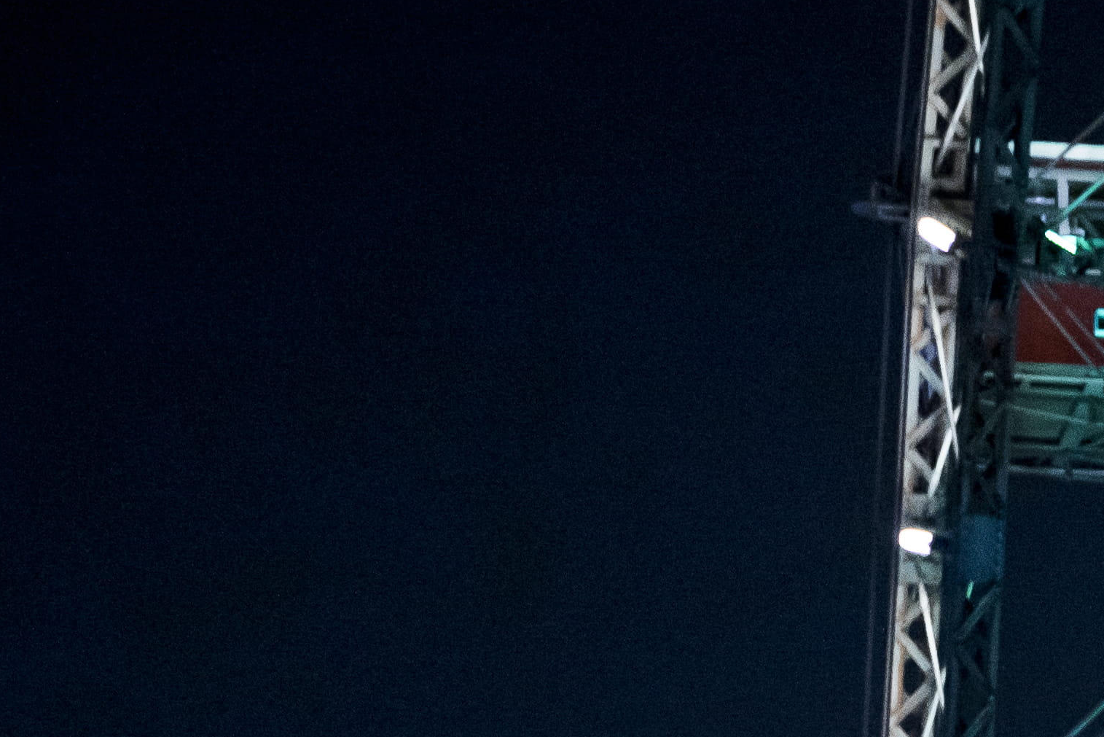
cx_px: 1301
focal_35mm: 413
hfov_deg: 5.0
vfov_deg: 3.3
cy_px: 1634
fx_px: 12668
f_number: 1.8
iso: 800
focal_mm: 85
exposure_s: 1/60
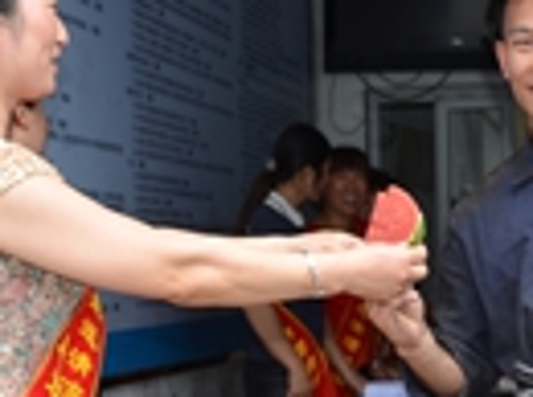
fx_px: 1706
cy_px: 383
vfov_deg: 13.1
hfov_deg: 17.8
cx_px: 271
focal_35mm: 111
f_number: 4
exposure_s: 1/250
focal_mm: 20
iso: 125
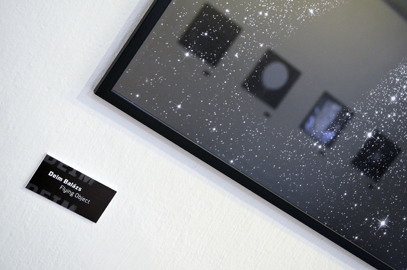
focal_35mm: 52
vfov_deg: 25.7
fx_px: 592
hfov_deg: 37.9
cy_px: 135
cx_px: 204
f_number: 5
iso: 2500
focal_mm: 35
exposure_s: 1/30
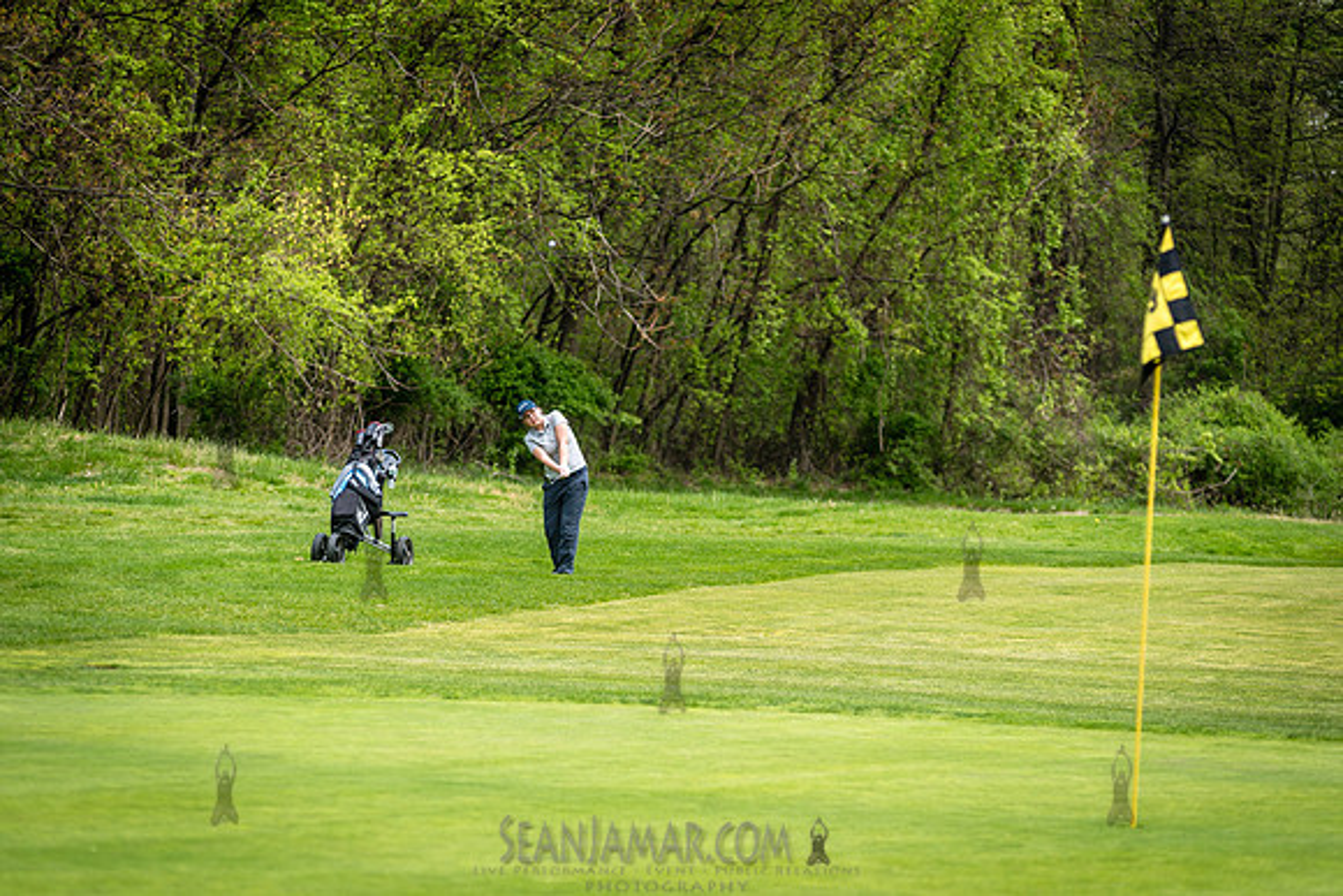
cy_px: 448
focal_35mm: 145
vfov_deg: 9.5
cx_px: 672
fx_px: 5410
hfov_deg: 14.2
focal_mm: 145
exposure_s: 1/500
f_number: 3.5
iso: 100
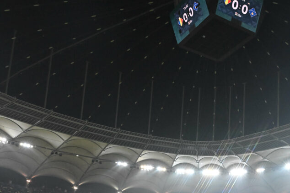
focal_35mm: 53
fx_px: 427
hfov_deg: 36.2
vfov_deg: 24.2
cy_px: 198
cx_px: 236
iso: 4000
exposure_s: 1/640
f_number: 5.6
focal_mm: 24
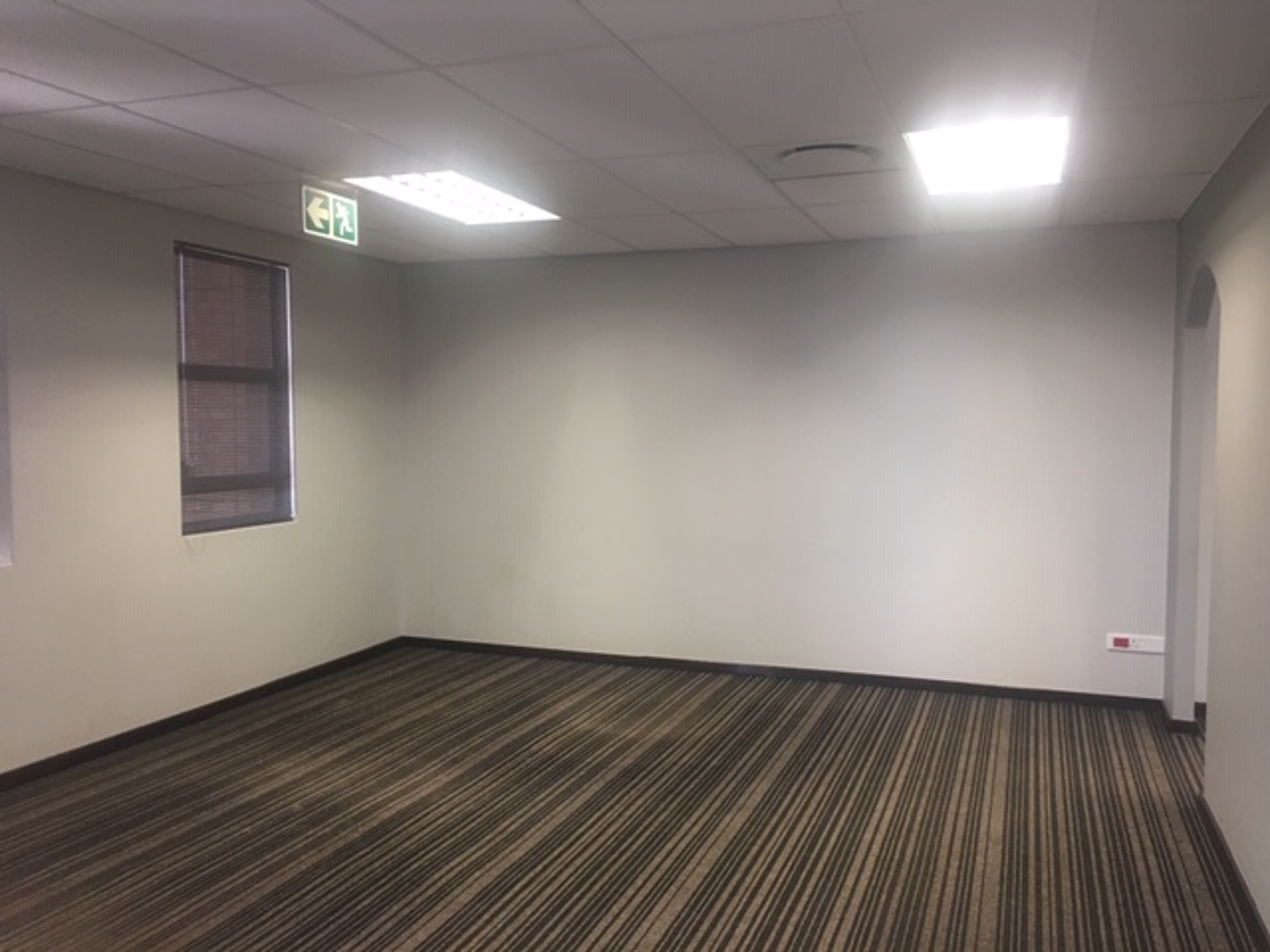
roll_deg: +0.6
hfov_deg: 61.7
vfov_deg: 48.2
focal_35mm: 29
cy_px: 476
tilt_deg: -3.3
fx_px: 1064
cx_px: 635
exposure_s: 1/33
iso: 64
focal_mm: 4.15
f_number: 2.2
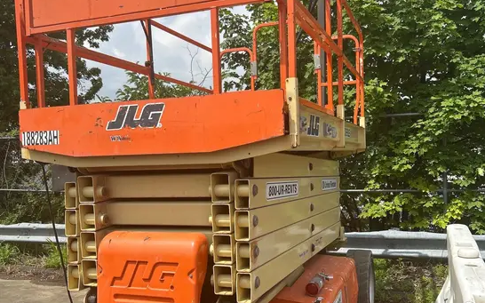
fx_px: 489
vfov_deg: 34.4
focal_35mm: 37
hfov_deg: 52.8
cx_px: 243
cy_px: 172
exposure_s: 1/3968
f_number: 1.5
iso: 50
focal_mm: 5.7
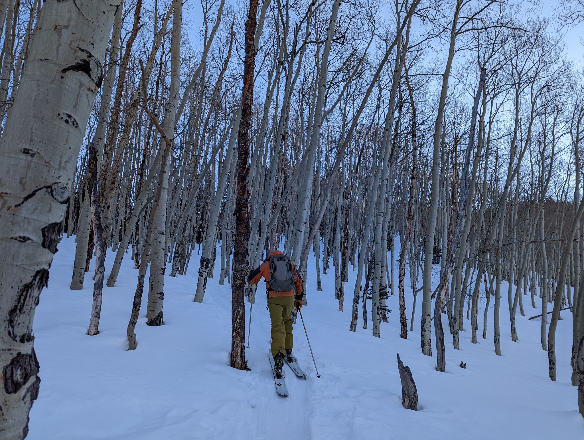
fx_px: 405
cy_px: 220
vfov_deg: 56.9
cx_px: 292
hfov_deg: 71.5
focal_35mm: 24
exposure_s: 1/555
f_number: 1.85
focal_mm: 6.81
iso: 44
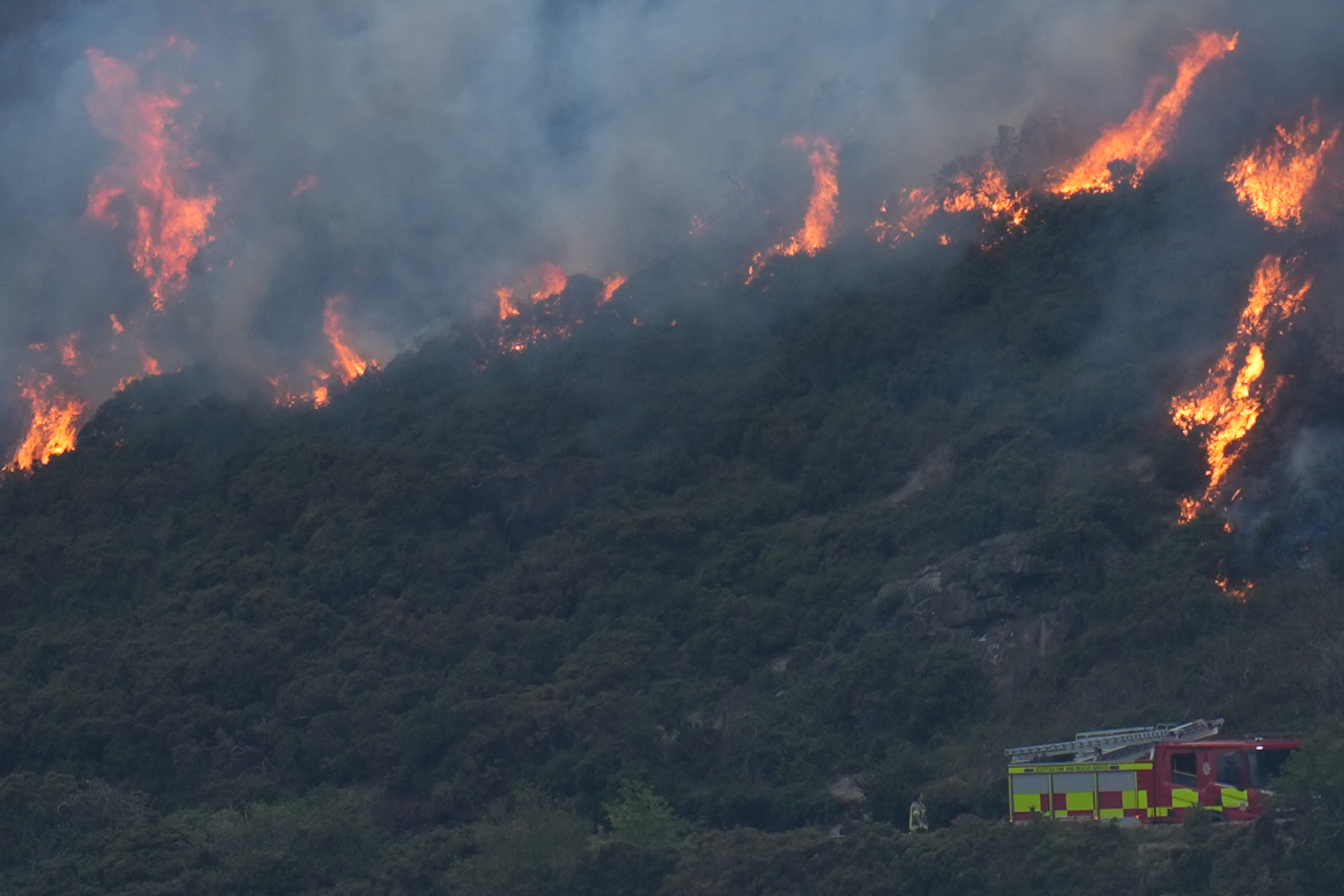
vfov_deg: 2.3
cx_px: 672
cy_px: 448
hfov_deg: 3.4
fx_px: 22398
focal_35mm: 600
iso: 250
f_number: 2.8
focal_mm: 400
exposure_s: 1/1000
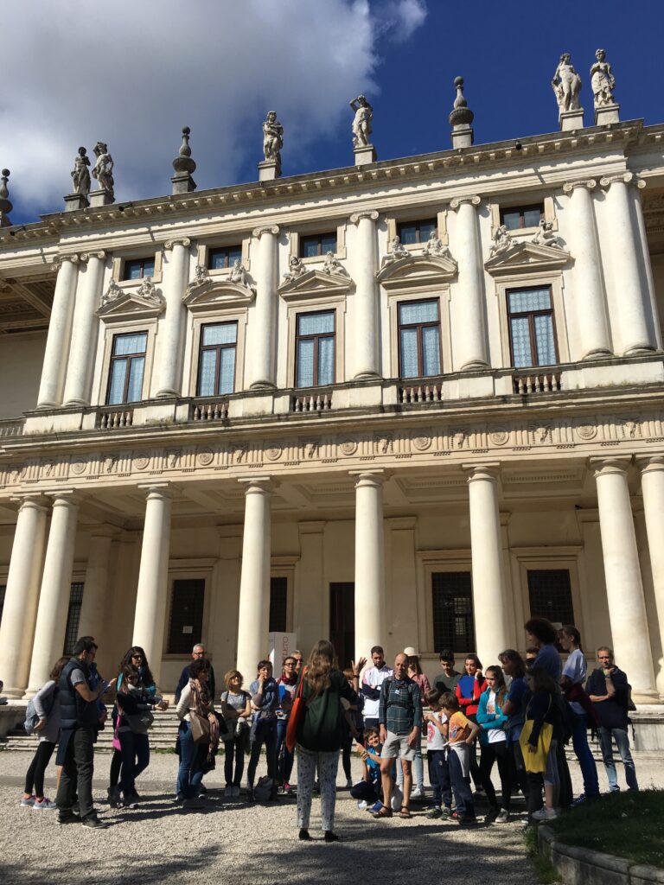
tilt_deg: +20.4
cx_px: 332
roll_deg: -0.1
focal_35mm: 29
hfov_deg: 48.2
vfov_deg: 61.7
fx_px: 742
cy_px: 442
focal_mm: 4.15
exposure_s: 1/2564
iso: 25
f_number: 2.2
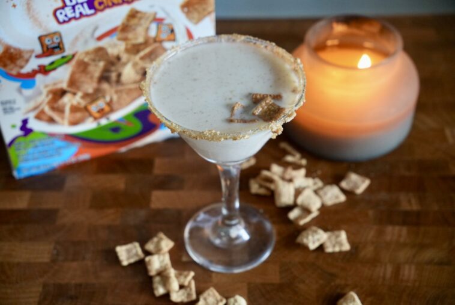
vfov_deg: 25.0
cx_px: 228
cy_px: 152
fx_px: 685
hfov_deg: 36.7
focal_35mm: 54
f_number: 3.5
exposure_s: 1/125
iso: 2000
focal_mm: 36.1
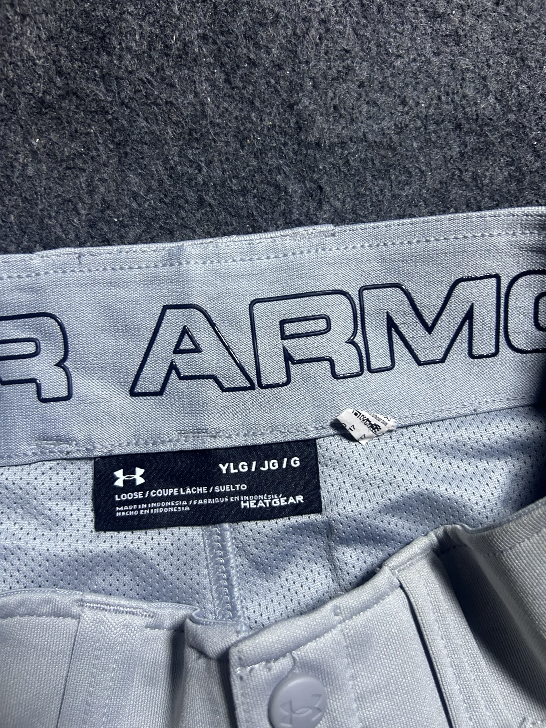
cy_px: 364
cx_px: 273
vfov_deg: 67.3
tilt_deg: -68.5
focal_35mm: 26
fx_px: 547
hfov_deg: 53.1
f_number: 1.5
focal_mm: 5.7
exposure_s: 1/50
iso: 200
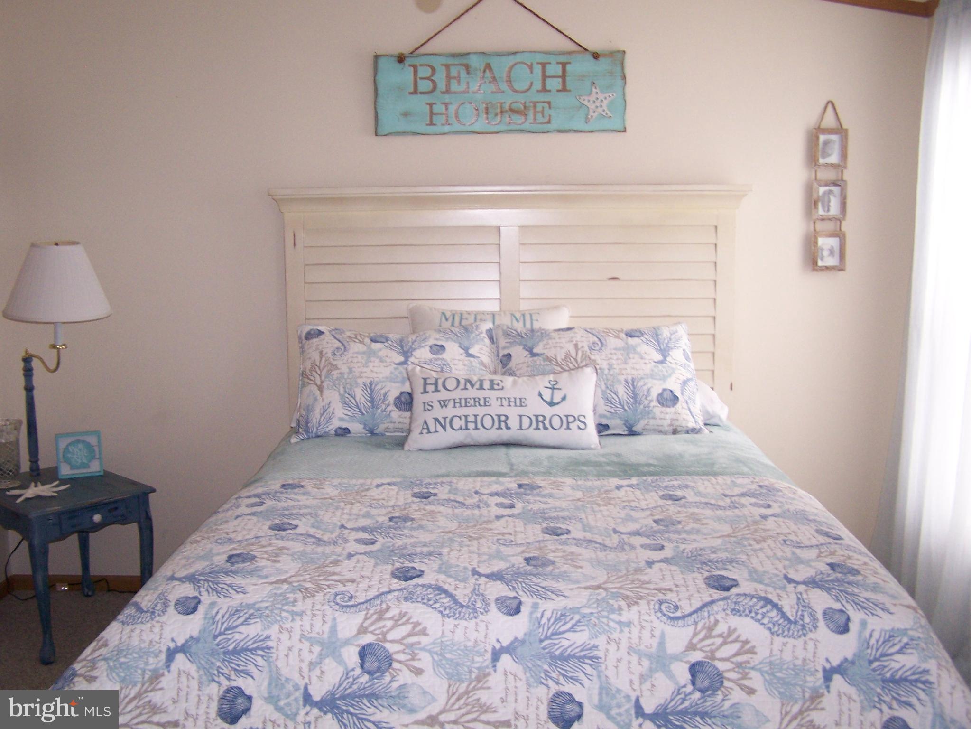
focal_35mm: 38
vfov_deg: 37.7
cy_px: 364
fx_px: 1066
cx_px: 486
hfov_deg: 49.0
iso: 140
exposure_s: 1/60
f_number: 2.8
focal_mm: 6.3
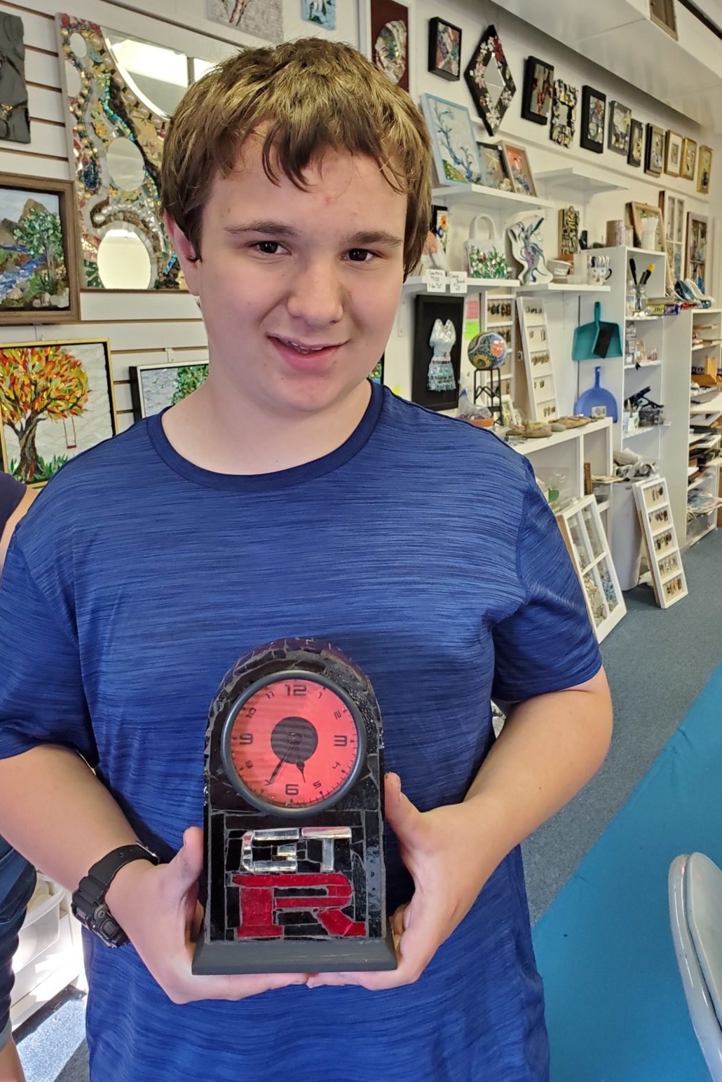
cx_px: 317
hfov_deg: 46.3
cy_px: 546
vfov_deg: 65.5
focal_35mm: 28
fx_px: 842
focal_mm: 4.3
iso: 400
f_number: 2.4
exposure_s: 1/39
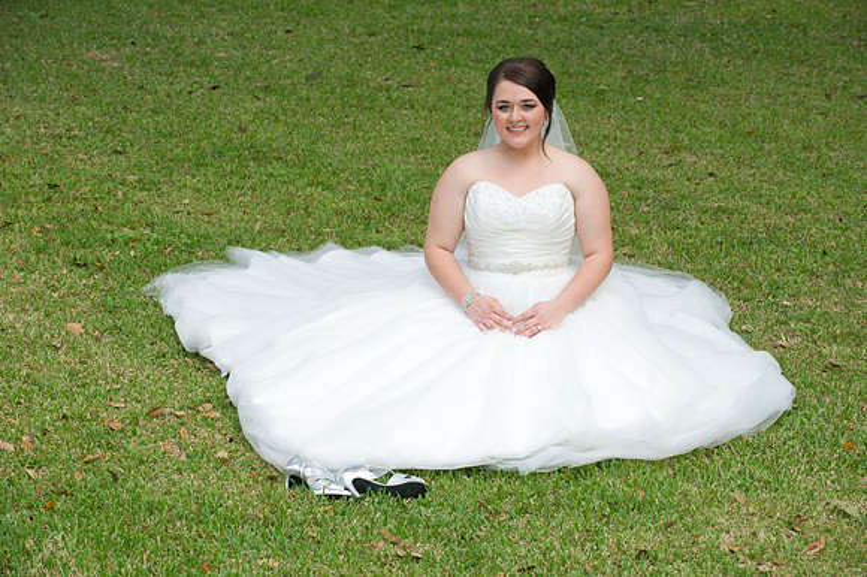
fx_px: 2648
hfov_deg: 18.6
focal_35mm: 110
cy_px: 288
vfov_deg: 12.4
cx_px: 434
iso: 320
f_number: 6.3
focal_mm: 110
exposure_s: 1/125
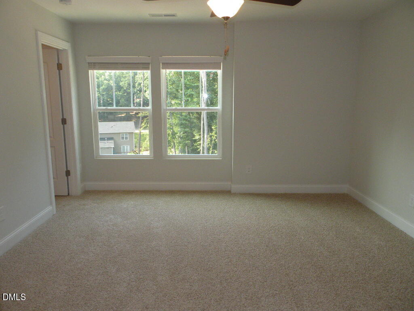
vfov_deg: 51.4
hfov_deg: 65.3
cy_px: 156
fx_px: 323
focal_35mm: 27
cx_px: 207
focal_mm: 4.7
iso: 200
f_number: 3.5
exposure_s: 1/75
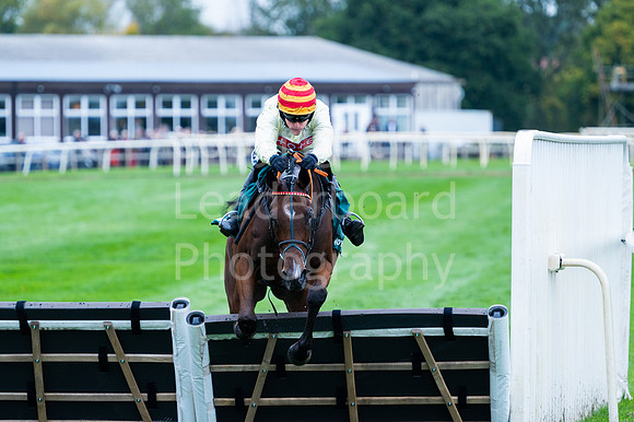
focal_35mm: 233
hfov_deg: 8.8
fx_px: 4102
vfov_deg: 5.9
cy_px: 201
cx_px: 293
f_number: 4
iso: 500
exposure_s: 1/1600
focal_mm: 210
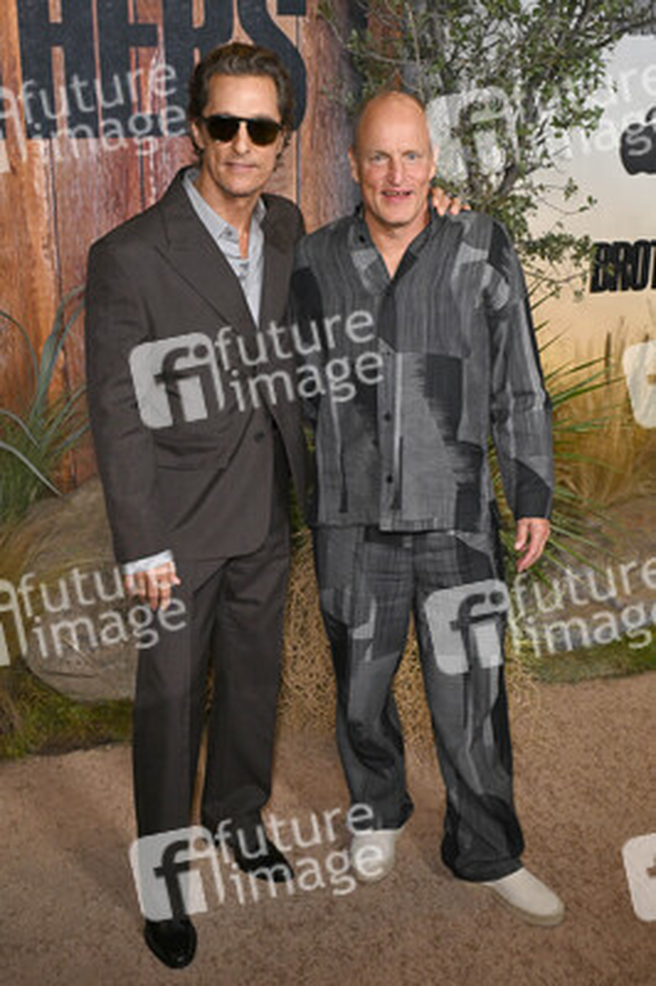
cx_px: 328
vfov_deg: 53.2
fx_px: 986
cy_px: 493
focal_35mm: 36
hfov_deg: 36.8
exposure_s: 1/250
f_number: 7.1
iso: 1000
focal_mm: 36
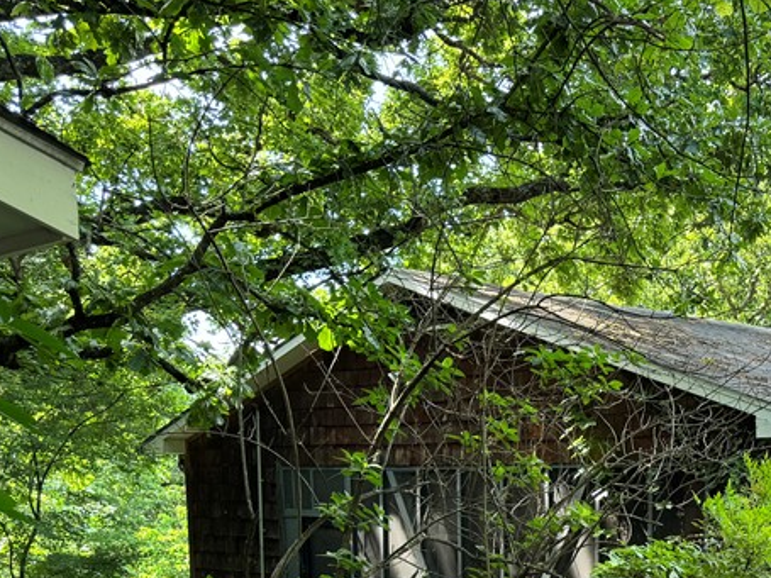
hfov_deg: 34.0
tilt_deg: -6.0
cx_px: 666
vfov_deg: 25.5
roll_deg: +0.0
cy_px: 595
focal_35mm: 54
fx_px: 1202
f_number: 1.78
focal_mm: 6.76
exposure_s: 1/146
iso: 64
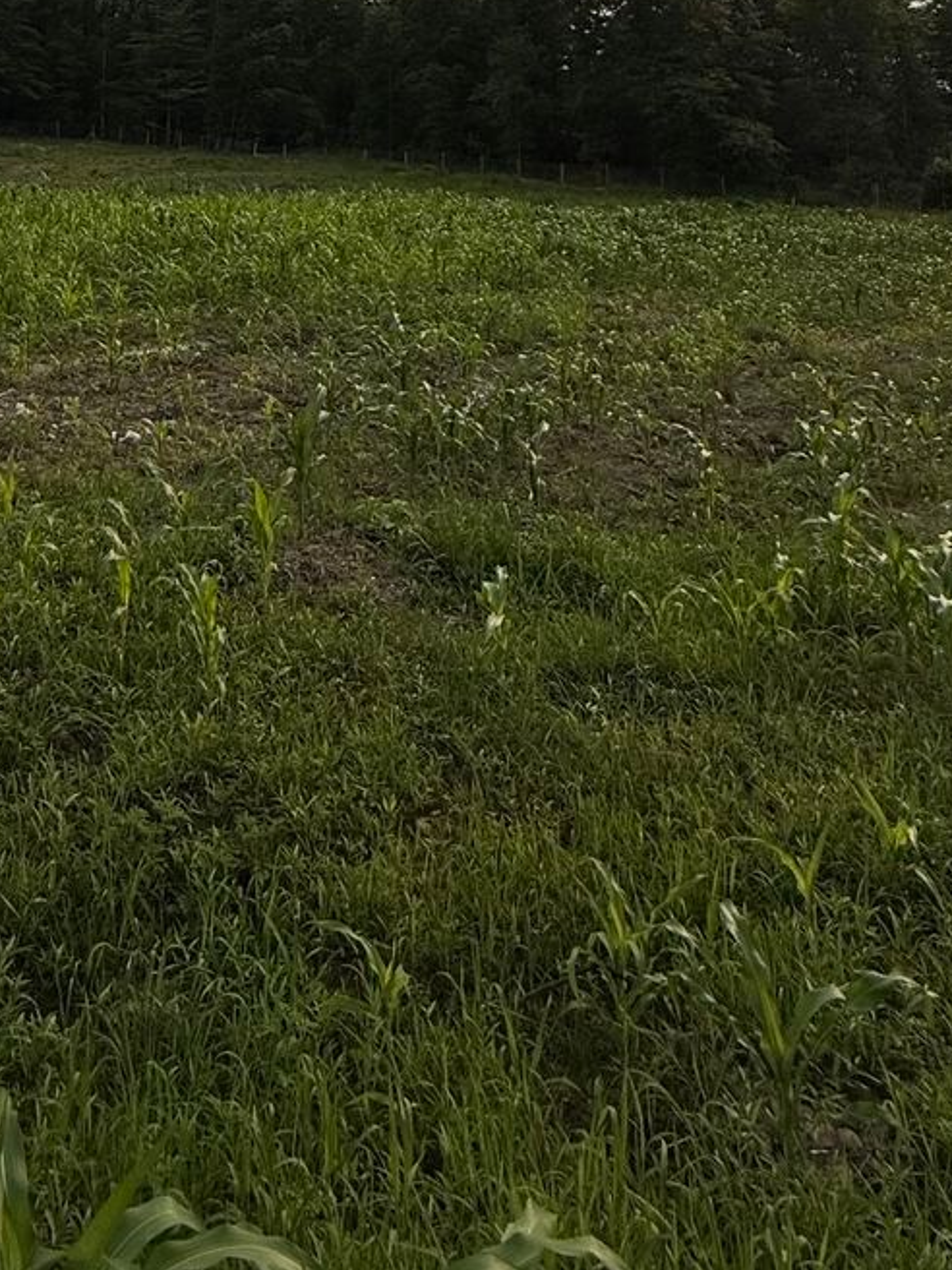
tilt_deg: +10.4
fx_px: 1173
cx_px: 177
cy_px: -93
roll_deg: -2.4
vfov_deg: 44.7
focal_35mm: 32
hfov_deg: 42.0
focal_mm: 2.22
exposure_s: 1/6173
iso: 64
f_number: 2.2
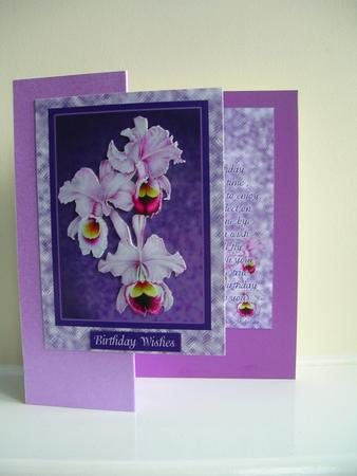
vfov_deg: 49.0
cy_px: 238
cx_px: 178
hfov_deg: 37.8
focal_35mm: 38
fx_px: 522
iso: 50
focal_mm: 5.8
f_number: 2.8
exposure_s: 1/24.6
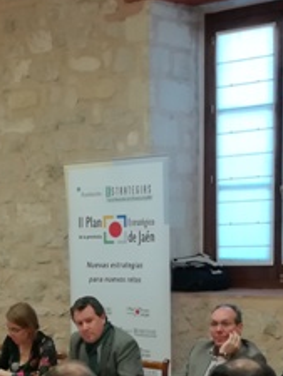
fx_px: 806
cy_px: 349
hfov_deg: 19.9
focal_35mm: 74
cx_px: 112
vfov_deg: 25.4
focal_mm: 3.83
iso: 320
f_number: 2.2
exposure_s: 1/33.3
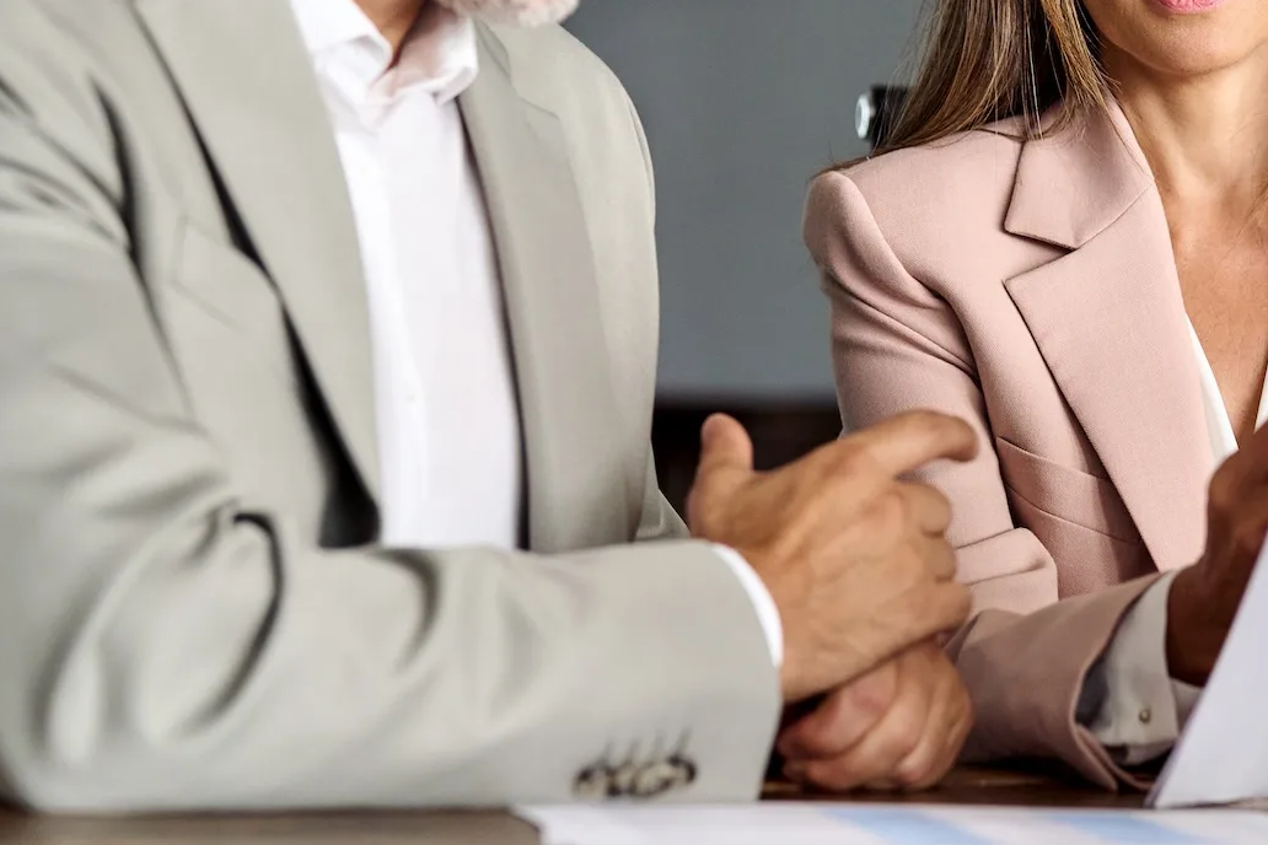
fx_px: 3839
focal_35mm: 109
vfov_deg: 12.5
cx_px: 1125
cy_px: 251
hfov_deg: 18.5
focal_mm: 50
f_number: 2.2
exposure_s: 1/200
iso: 1250
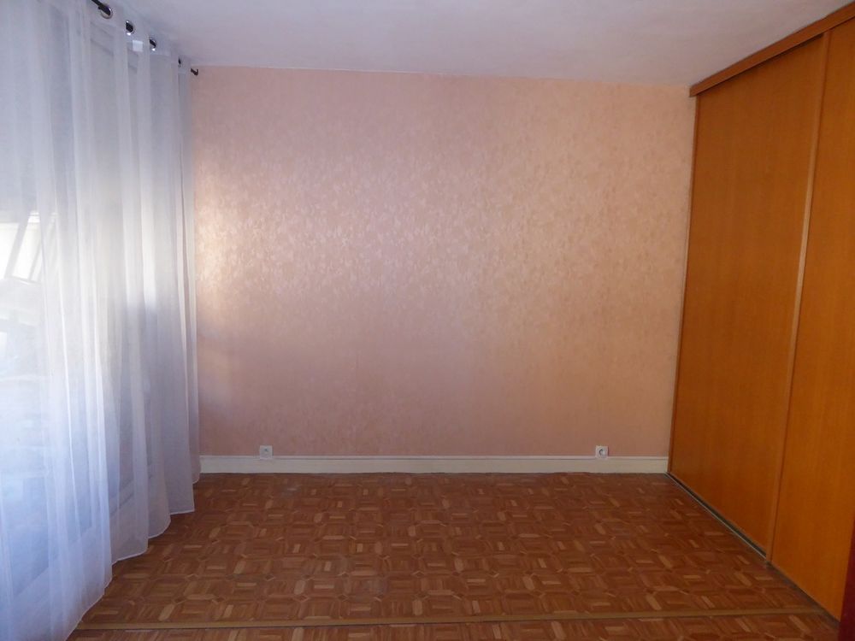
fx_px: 617
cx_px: 428
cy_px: 320
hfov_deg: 69.4
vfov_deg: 54.9
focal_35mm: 25
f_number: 3.3
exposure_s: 1/60
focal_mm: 4.3
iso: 500
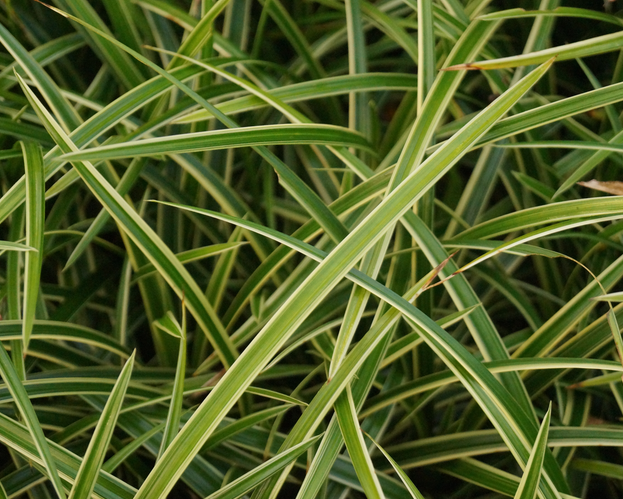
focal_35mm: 94
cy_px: 250
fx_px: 1725
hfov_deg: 20.4
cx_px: 370
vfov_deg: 16.4
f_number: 5.6
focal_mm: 55
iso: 3200
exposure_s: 1/500
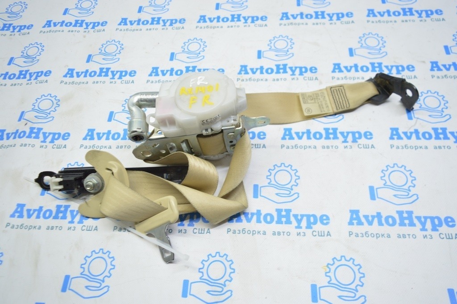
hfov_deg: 67.4
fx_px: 342
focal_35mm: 27
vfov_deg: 47.9
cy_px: 152
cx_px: 228
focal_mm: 18
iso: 400
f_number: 3.5
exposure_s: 1/40
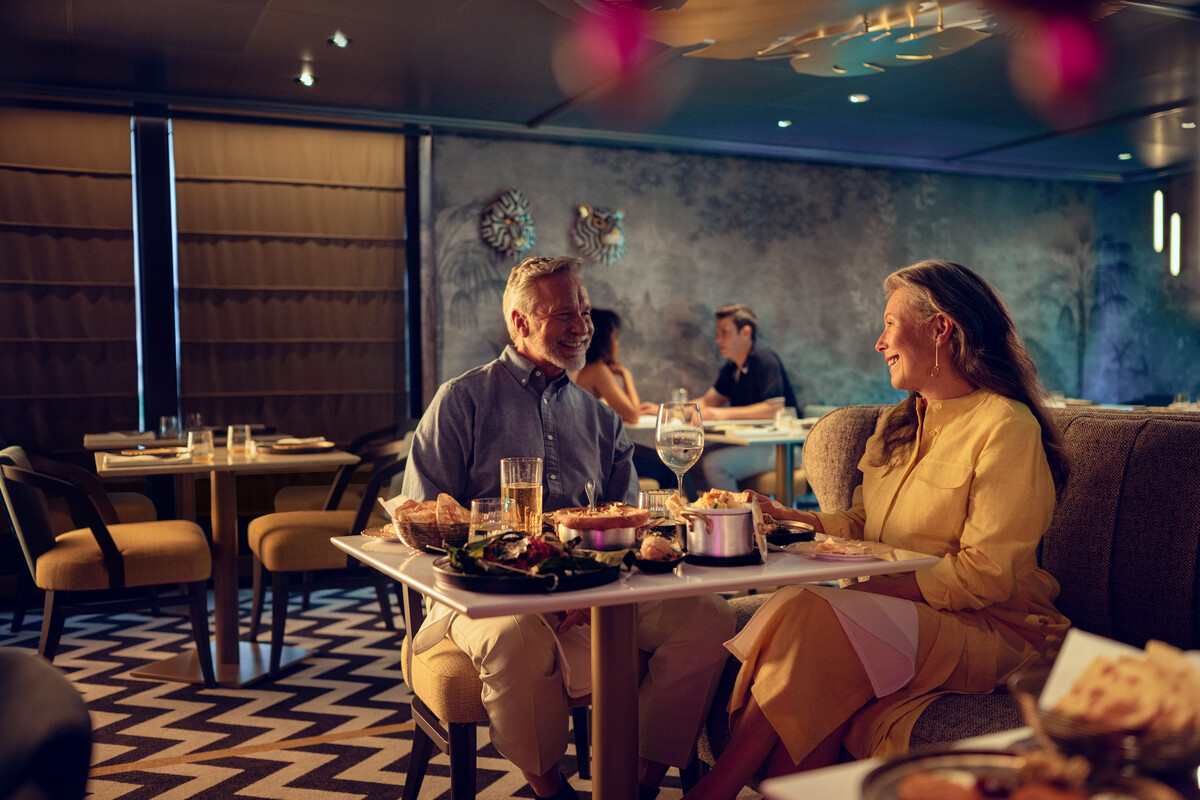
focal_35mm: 35
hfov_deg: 54.4
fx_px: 1167
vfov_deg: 37.9
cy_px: 400
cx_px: 600
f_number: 2.2
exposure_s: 1/320
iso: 640
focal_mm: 35
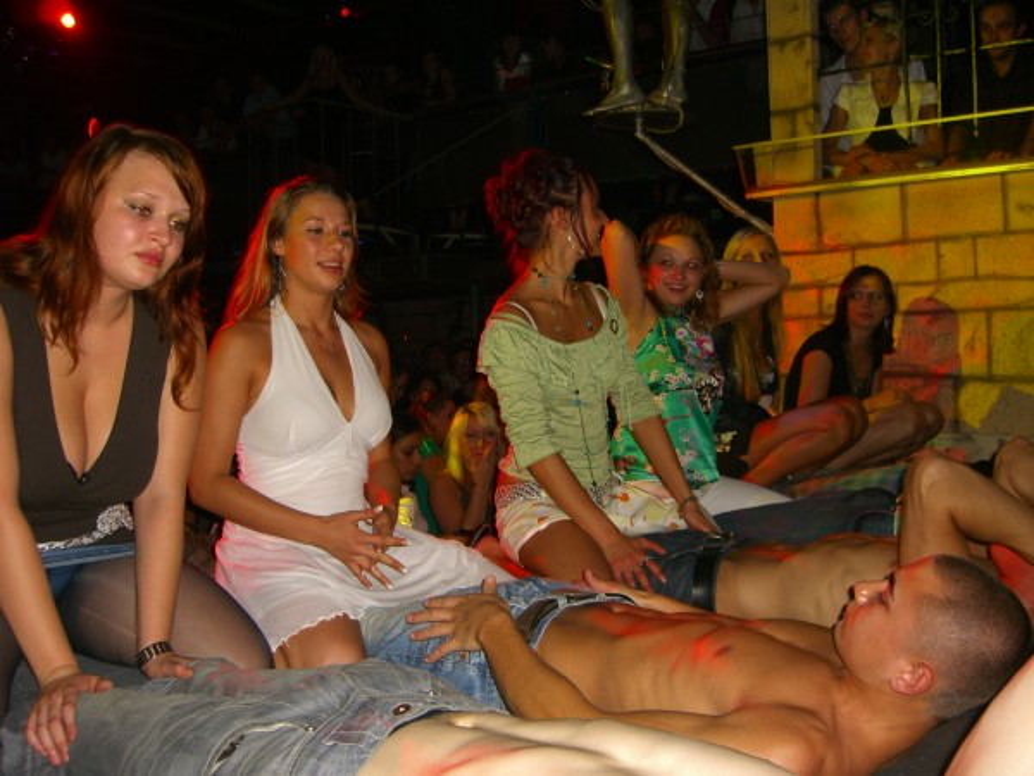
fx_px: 1135
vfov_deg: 37.7
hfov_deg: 49.0
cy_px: 388
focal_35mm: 38
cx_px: 517
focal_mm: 7.9
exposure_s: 1/60
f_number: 2.8
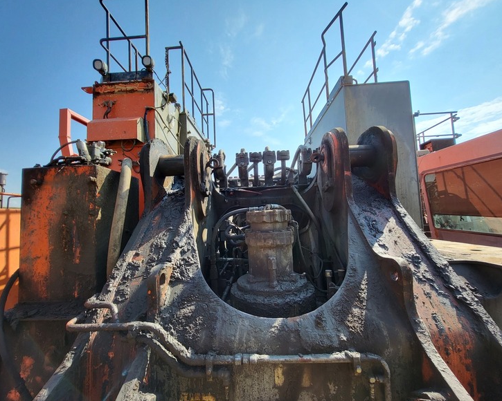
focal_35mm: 14
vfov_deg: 88.0
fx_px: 208
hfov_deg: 100.7
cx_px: 252
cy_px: 206
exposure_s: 1/538
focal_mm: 1.74
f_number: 2.2
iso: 32
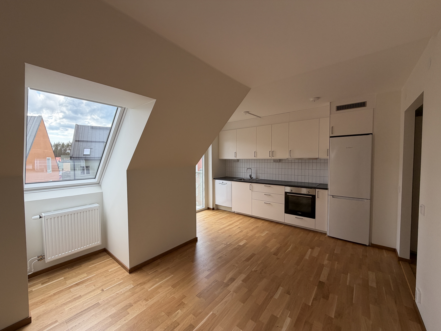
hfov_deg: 102.1
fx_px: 178
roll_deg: +0.6
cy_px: 166
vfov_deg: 85.7
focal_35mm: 14
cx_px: 220
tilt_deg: -2.6
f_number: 2.2
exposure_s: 1/134
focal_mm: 2.22
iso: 64
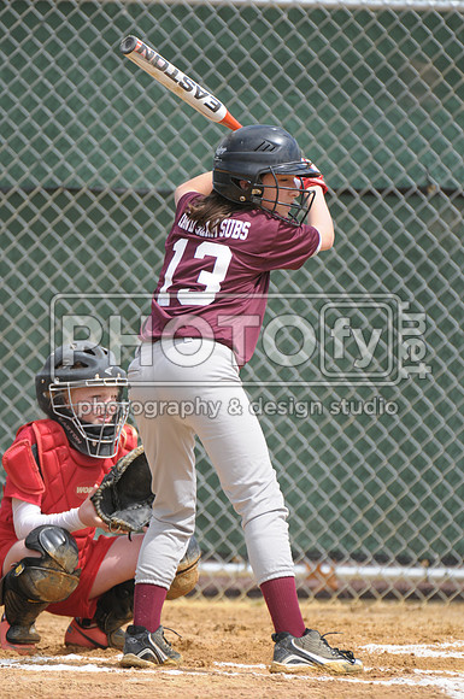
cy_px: 350
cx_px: 232
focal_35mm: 600
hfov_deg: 2.3
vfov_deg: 3.4
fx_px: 11634
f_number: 4
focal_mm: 400
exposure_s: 1/2000
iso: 400
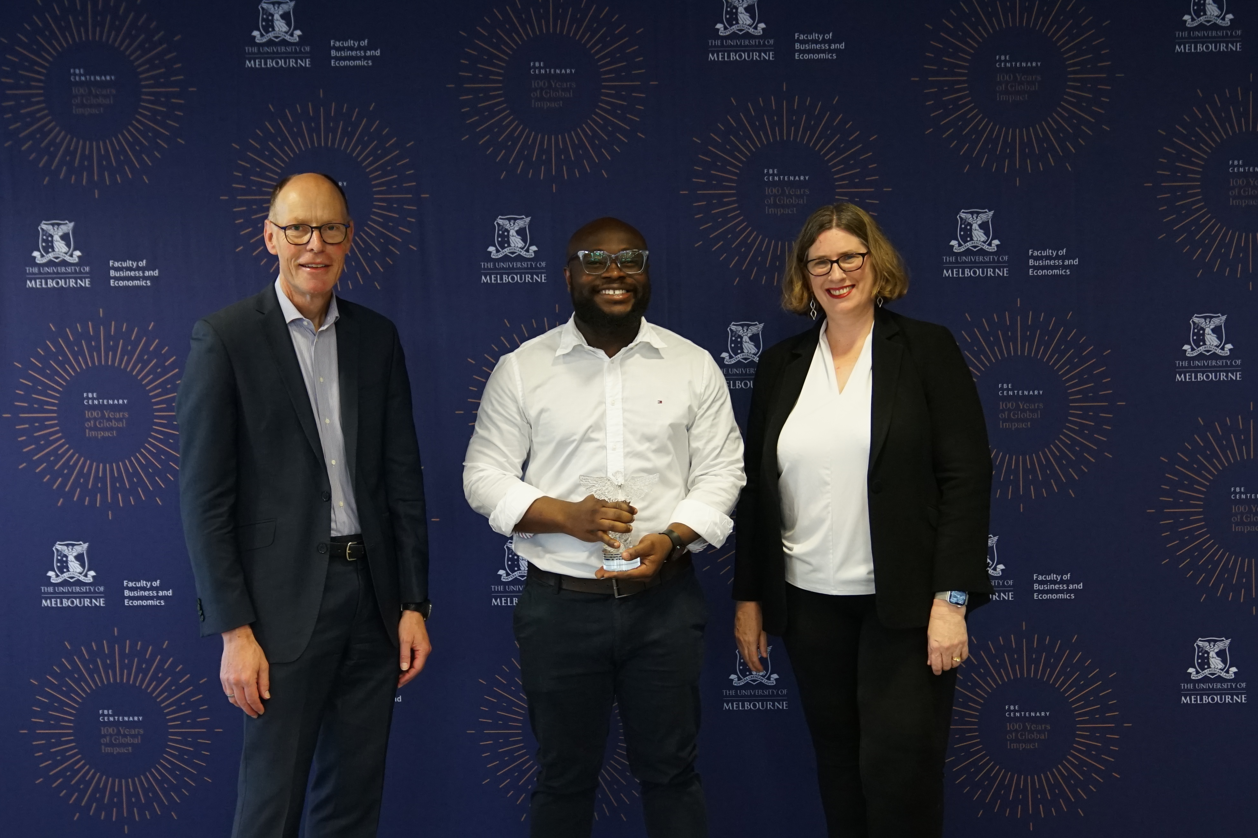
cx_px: 629
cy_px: 419
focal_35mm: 42
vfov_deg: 31.9
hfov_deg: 46.4
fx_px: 1468
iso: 2000
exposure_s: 1/160
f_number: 2.8
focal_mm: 28
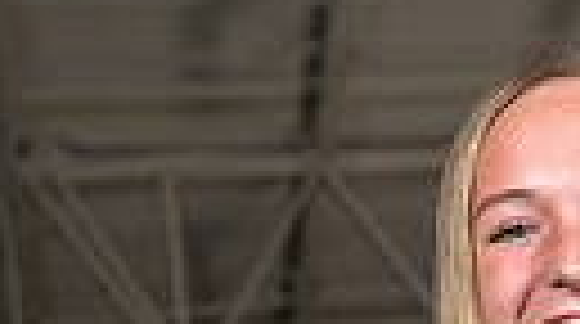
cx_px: 625
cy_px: 909
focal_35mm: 220
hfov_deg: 9.7
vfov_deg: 5.2
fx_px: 3377
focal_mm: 60
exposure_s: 1/200
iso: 200
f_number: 5.6
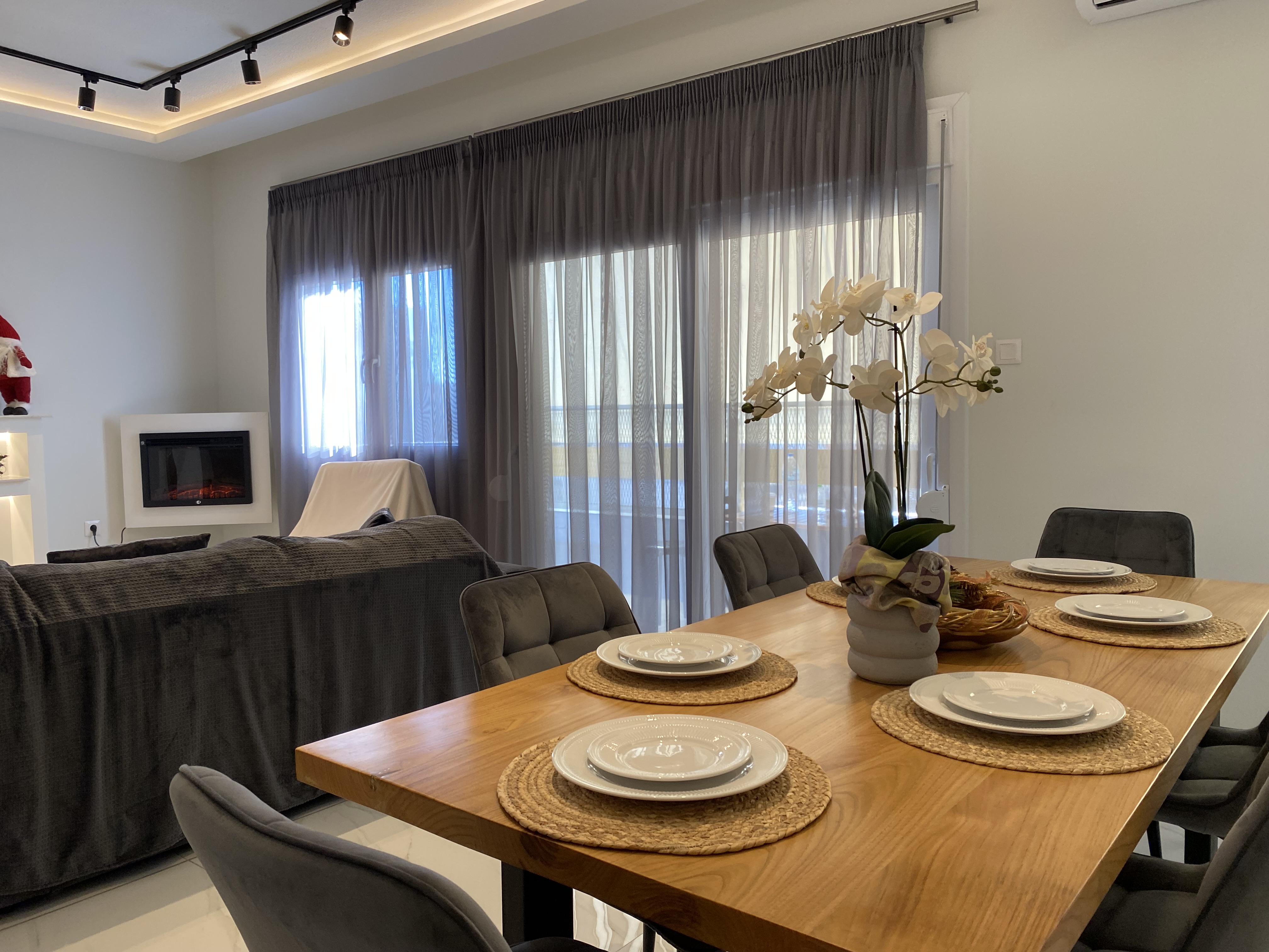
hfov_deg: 67.3
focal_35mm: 26
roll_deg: +1.0
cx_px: 634
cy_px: 476
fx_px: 953
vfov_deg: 53.1
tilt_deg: -3.7
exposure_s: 1/121
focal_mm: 4.25
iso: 100
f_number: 1.8
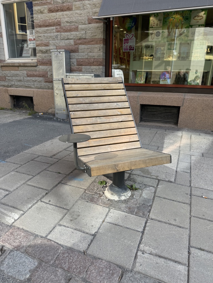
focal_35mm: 24
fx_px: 197
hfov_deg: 56.8
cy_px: 142
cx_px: 106
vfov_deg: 71.6
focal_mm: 6.76
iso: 80
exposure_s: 1/1261
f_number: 1.78
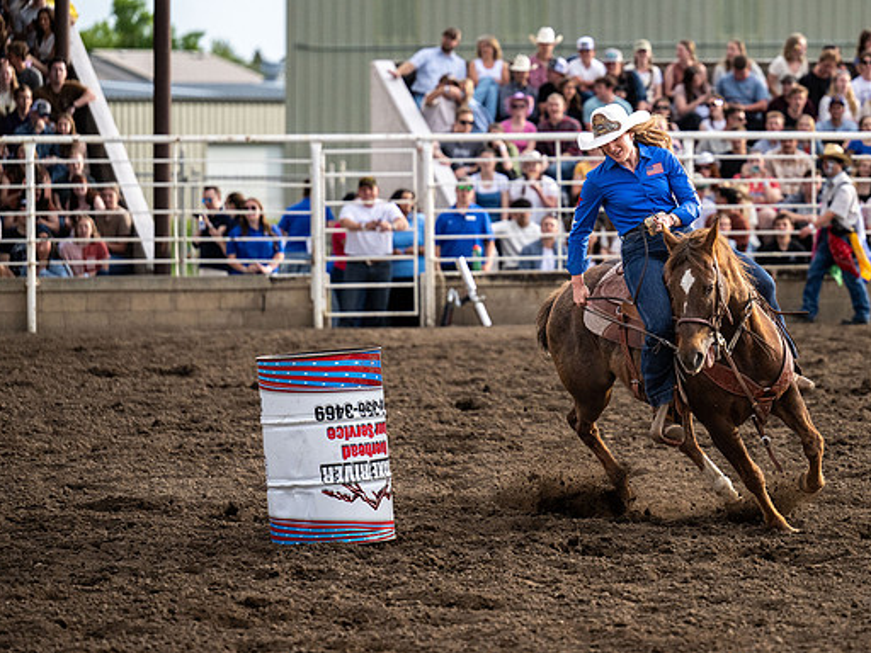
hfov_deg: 10.2
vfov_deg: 7.7
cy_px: 244
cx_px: 618
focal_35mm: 194
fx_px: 4881
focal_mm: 135
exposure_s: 1/8000
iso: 1250
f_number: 2.8
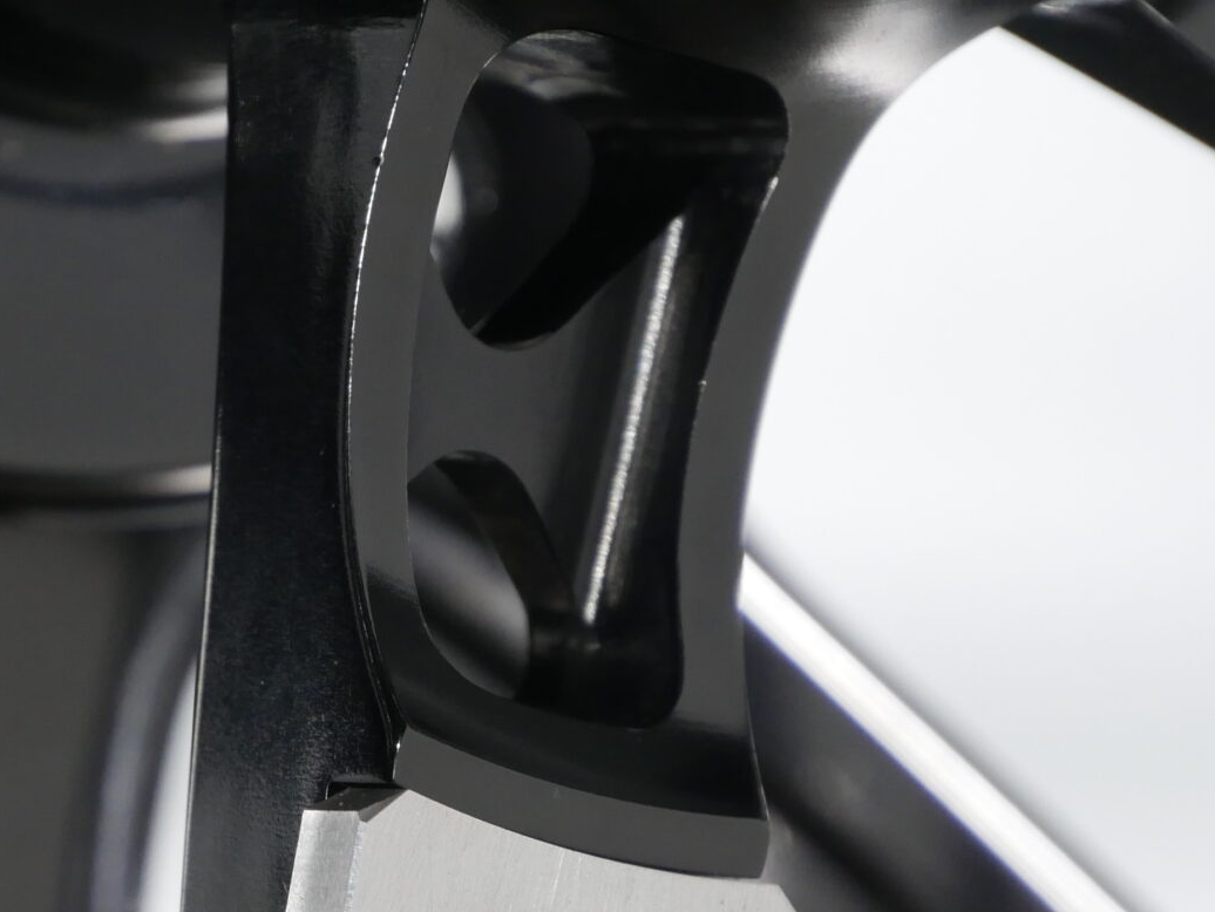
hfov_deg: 2.9
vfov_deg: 2.1
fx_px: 24300
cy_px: 1101
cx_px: 400
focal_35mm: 692
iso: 800
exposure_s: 1/5
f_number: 5.6
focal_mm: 140
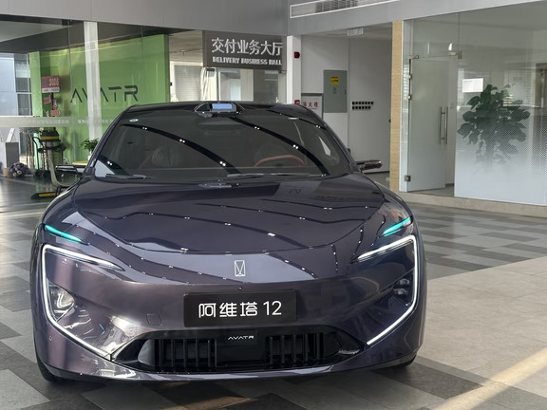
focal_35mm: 48
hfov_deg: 39.7
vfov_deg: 30.3
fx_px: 758
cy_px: 205
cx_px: 274
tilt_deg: -6.6
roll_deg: +0.4
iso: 64
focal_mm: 6.86
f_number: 1.78
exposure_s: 1/101
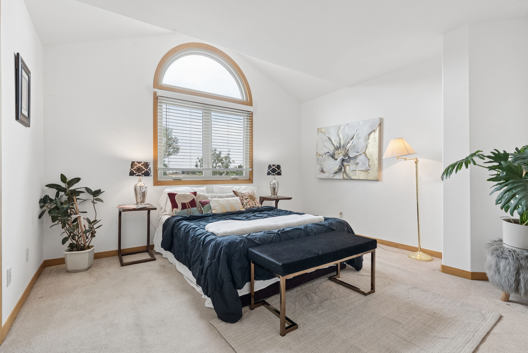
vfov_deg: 70.5
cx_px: 264
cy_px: 176
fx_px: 249
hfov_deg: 93.2
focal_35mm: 17
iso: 500
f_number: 9
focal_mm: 17
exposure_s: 1/50
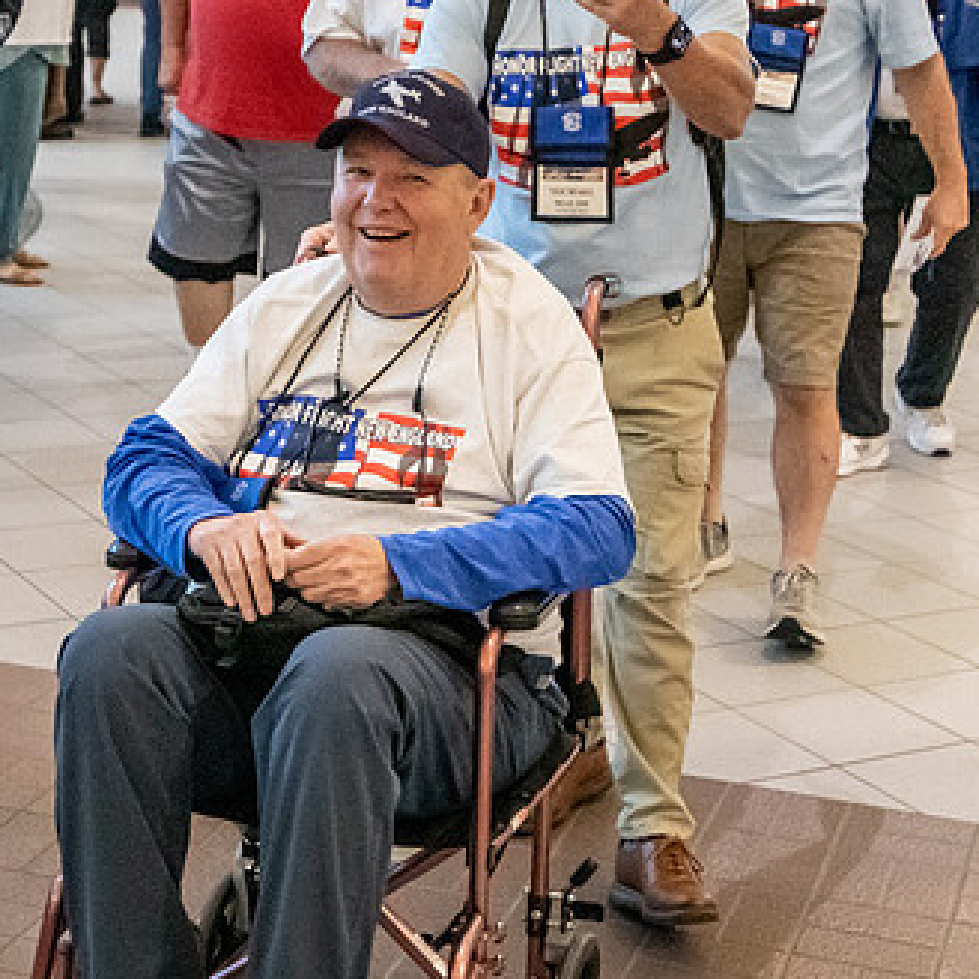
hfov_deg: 21.6
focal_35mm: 80
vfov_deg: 21.6
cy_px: 339
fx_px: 2560
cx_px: 414
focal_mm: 30
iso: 12800
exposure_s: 1/1250
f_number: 2.8
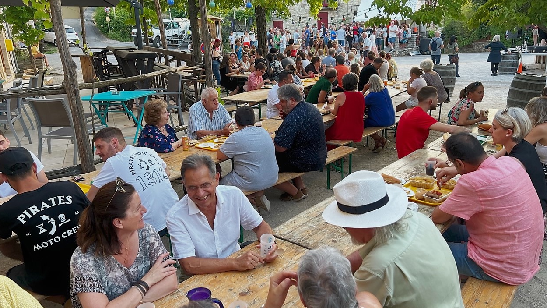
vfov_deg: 40.2
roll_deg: +3.4
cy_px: 143
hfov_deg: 66.1
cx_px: 277
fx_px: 421
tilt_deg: -15.4
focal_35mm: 29
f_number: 1.5
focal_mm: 5.7
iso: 80
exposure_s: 1/121
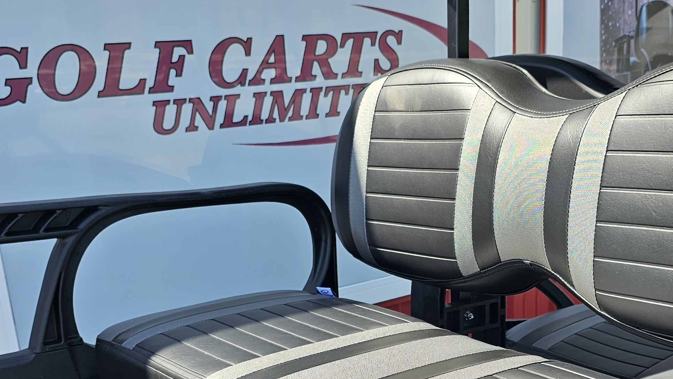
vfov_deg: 22.3
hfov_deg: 39.7
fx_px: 928
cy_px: 366
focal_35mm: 52
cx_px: 405
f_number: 1.7
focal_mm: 6.3
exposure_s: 1/180
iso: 12
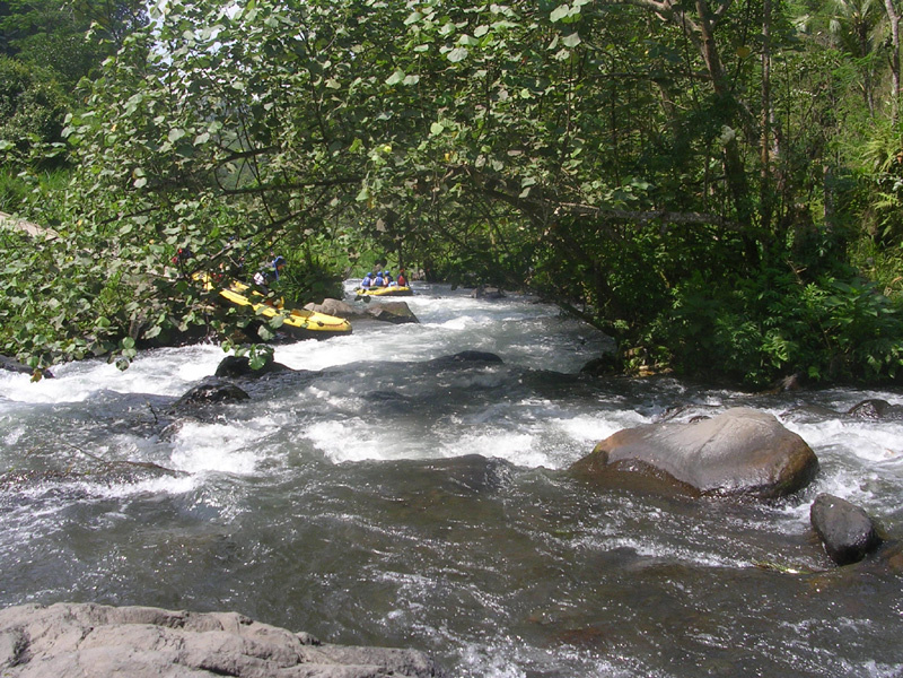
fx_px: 991
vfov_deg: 37.7
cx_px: 452
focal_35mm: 38
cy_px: 339
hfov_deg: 49.0
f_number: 5.6
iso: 50
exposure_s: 1/212
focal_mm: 5.8
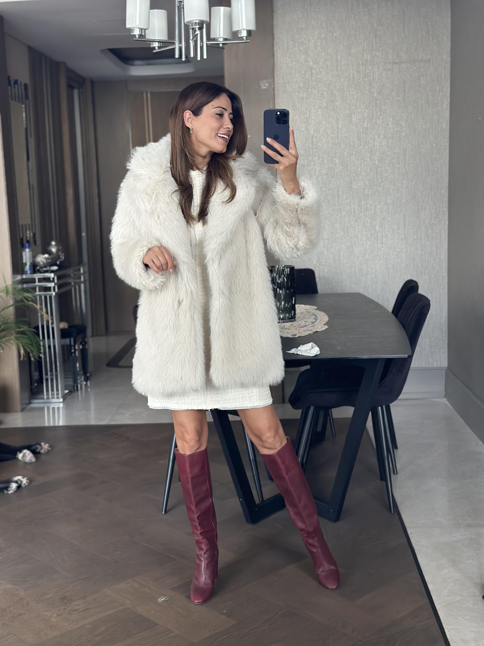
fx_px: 895
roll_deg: +2.2
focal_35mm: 48
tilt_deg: -17.4
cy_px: 323
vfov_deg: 39.7
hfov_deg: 30.3
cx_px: 242
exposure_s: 1/60
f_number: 1.78
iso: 200
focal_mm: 6.86
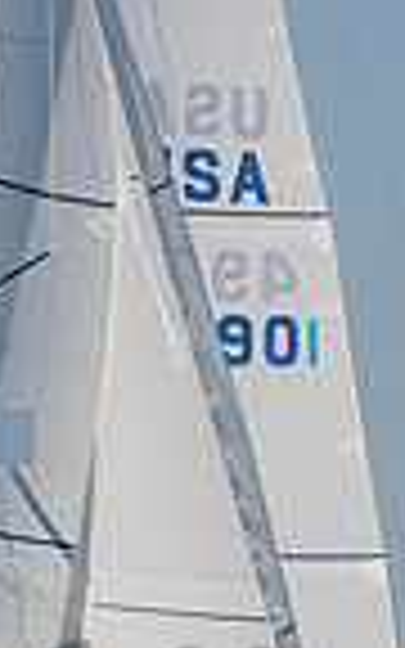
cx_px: -374
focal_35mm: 604
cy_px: 860
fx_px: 10667
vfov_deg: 3.5
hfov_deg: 2.2
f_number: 14
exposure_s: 1/1250
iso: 640
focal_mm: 98
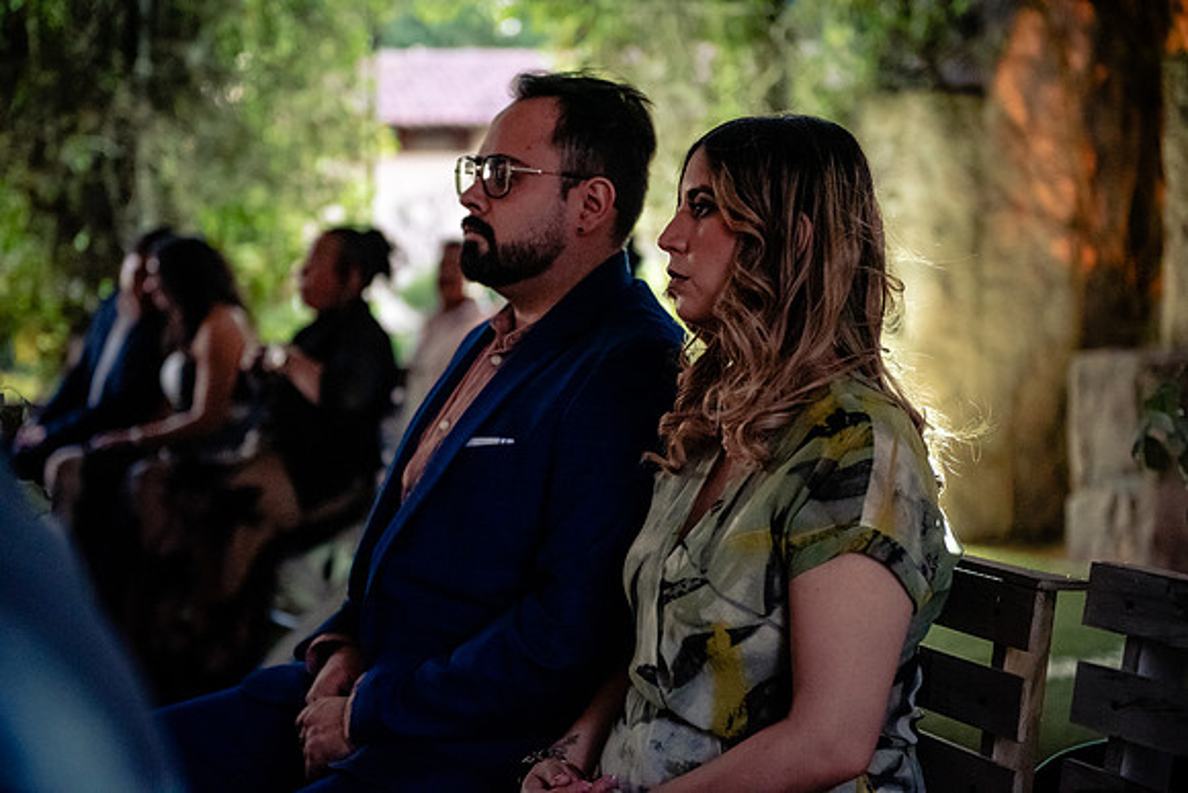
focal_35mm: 70
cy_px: 396
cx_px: 594
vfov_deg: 19.5
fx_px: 2310
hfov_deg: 28.8
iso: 6400
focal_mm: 70
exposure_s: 1/125
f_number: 2.8
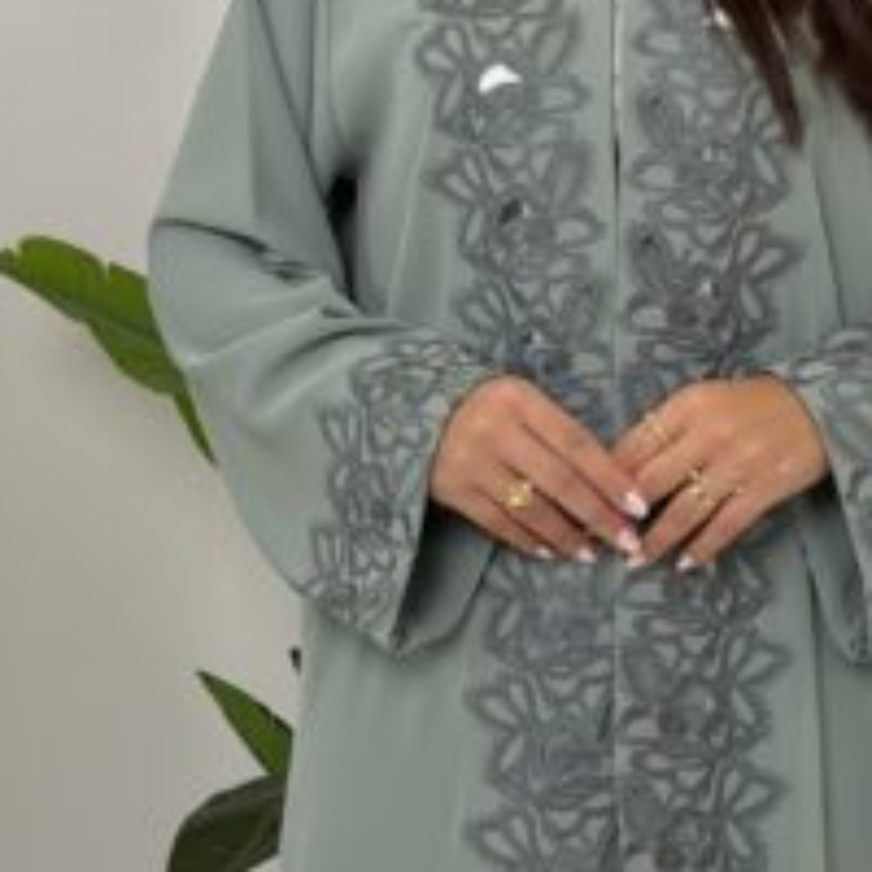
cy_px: 249
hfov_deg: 20.3
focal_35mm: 85
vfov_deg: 20.3
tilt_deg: -4.8
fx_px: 2422
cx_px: 623
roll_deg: +0.0
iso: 64
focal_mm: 6.76
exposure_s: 1/740
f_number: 1.78
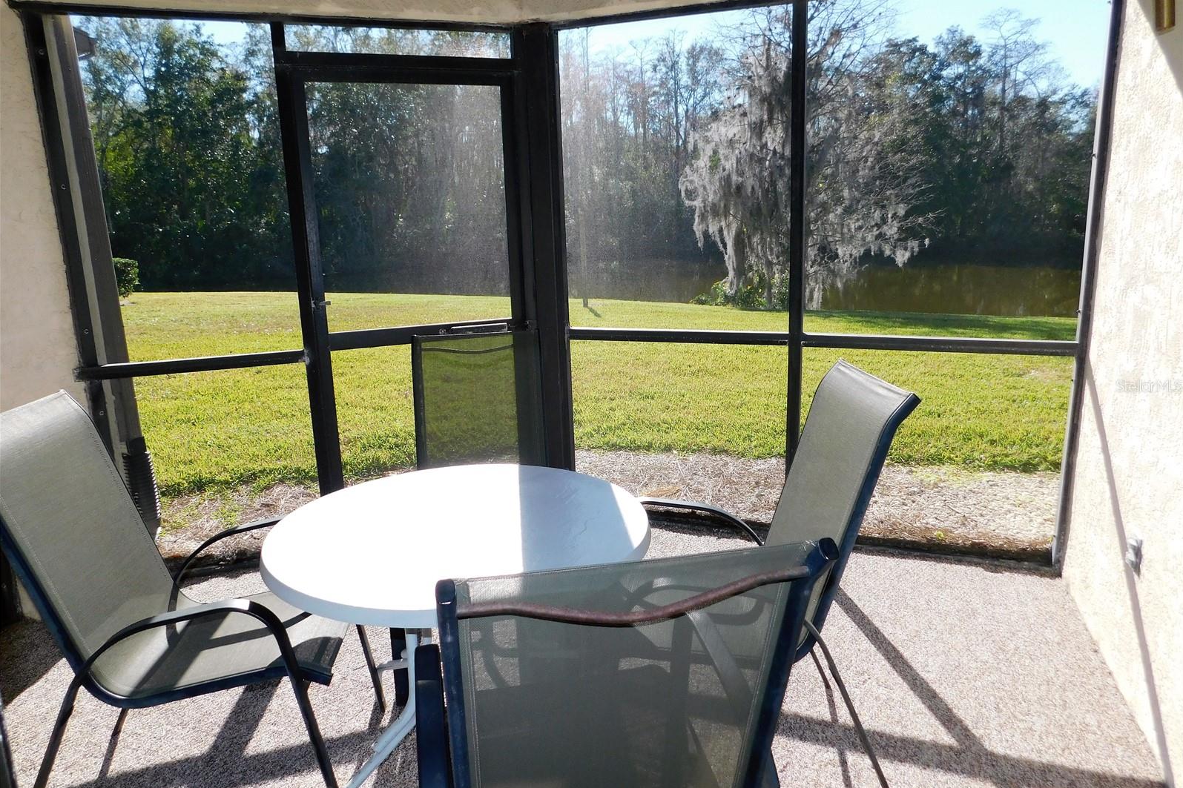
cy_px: 385
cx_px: 593
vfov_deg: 53.1
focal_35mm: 24
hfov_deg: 73.7
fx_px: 789
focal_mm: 4
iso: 125
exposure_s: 1/640
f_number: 3
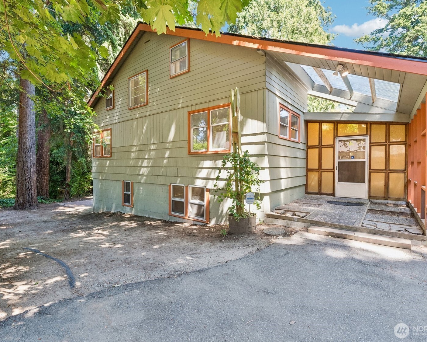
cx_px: 210
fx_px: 215
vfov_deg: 77.0
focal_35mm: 17
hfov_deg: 89.6
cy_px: 170
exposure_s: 1/13
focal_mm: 10
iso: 250
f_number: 9
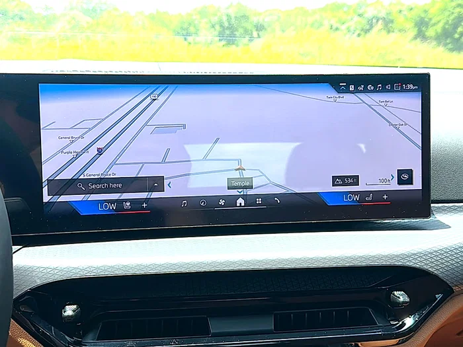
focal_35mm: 39
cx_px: 232
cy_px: 174
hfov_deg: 47.9
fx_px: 522
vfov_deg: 36.8
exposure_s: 1/1134
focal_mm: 6.86
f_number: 1.78
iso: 80
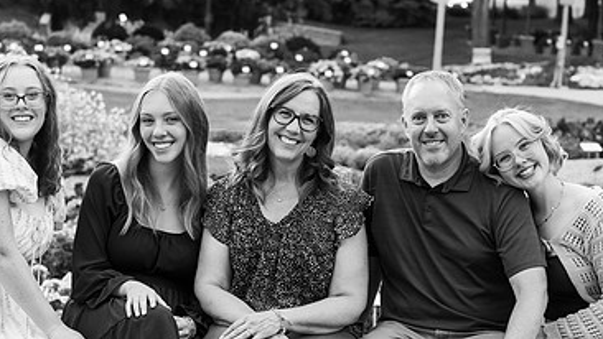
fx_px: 2255
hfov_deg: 15.2
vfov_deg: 8.6
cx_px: 273
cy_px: 294
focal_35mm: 141
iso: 4000
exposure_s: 1/200
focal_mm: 85
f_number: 5.6
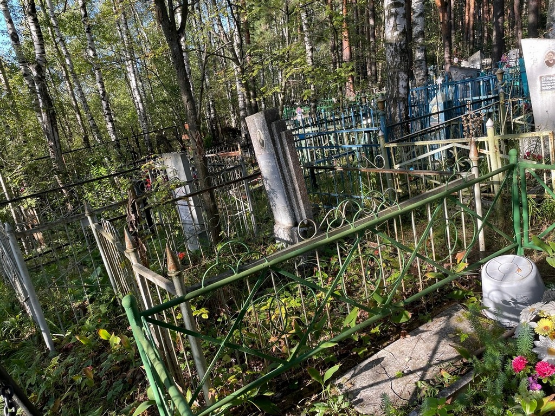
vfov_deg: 53.1
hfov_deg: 67.3
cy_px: 208
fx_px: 417
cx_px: 278
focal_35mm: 26
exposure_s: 1/196
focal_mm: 4.2
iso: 32
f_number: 1.6
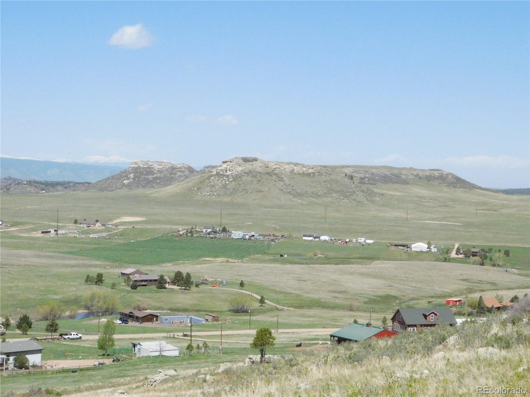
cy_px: 198
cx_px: 265
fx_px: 1011
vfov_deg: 22.3
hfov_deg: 29.4
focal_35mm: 66
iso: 800
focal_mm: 11.7
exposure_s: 1/1500
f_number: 8.4
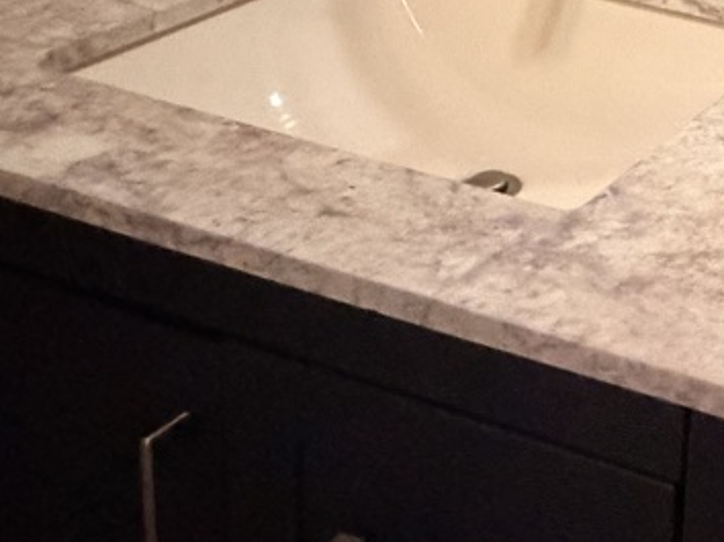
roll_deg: -7.2
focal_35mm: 57
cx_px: 1145
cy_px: -258
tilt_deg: -10.8
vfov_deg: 21.7
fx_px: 1191
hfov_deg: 24.4
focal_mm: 2.22
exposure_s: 1/40
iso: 1250
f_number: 2.2
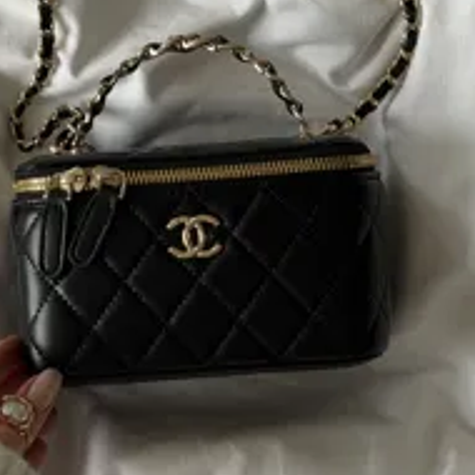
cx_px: 158
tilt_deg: -82.7
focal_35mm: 107
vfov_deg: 16.1
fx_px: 1661
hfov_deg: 16.2
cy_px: 65
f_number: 1.78
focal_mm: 6.76
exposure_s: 1/400
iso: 64
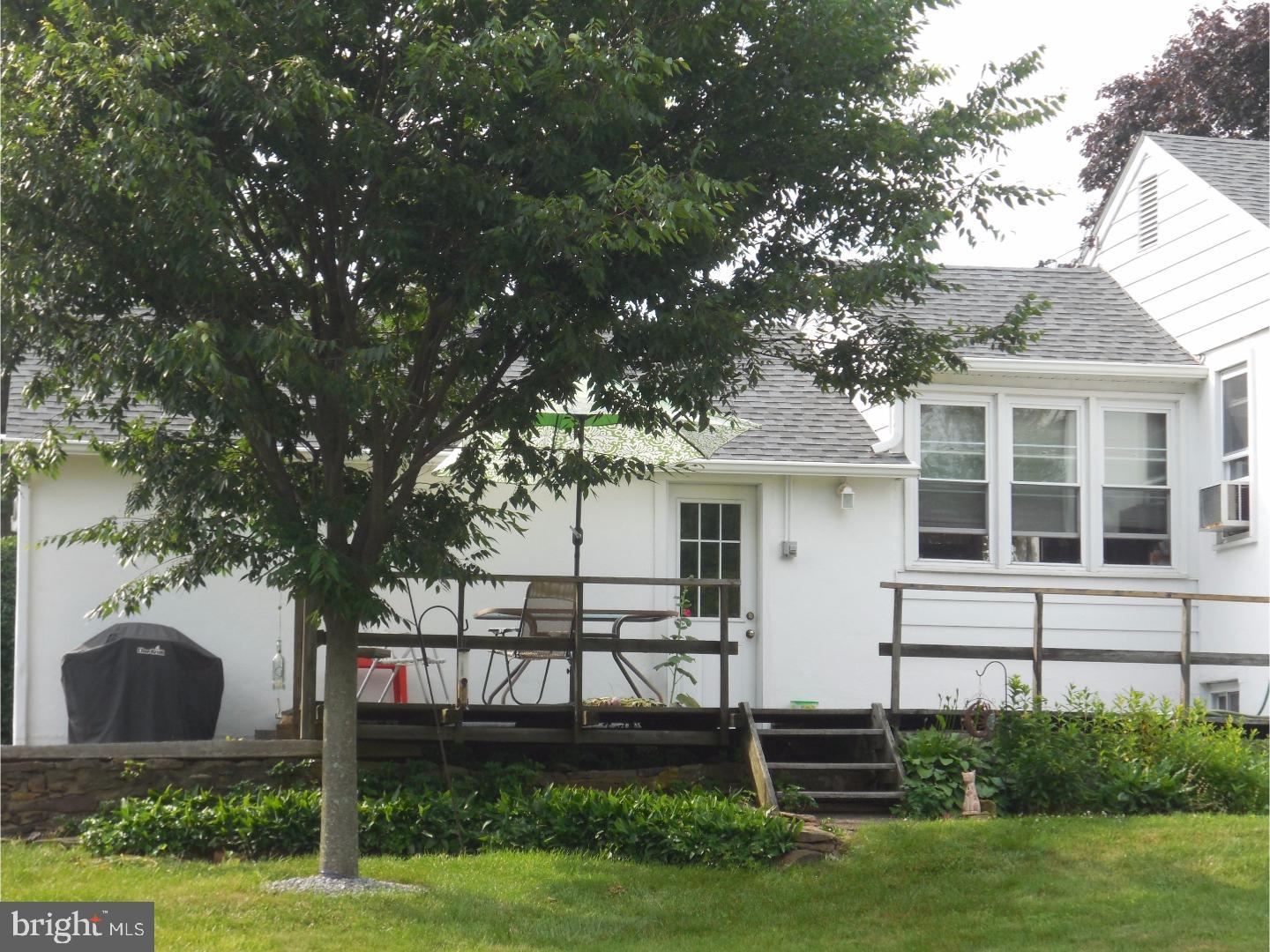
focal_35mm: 81
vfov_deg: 18.2
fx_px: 2972
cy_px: 476
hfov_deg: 24.1
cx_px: 635
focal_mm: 14.5
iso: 125
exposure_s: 1/100
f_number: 6.6
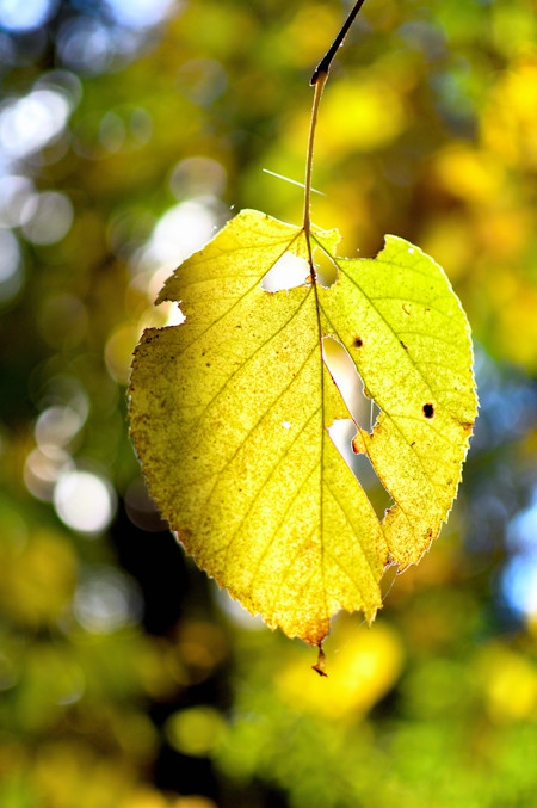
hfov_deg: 25.7
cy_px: 404
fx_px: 1177
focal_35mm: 52
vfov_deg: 37.9
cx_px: 268
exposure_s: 1/4000
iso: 200
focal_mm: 35
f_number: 1.8
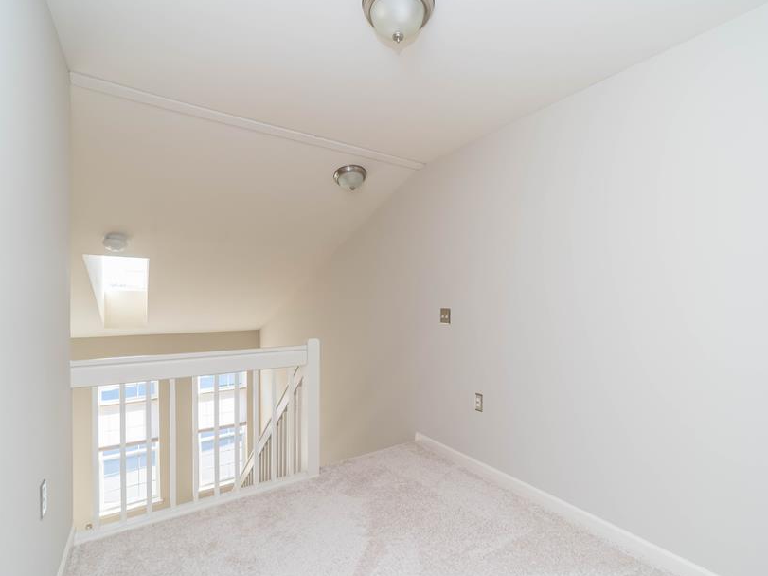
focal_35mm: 17
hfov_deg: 91.0
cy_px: 304
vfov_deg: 74.7
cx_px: 392
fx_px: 377
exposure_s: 1/100
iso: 640
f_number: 8
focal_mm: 14
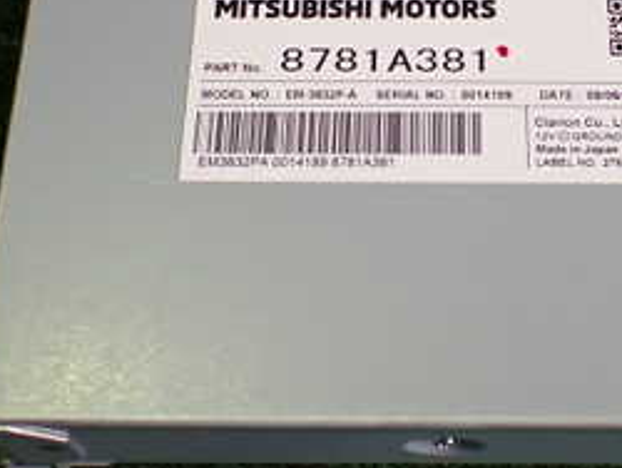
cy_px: 127
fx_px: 1295
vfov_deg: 20.3
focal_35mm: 72
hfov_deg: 26.8
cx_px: 438
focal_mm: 5.4
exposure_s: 1/125
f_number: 2.3
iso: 320
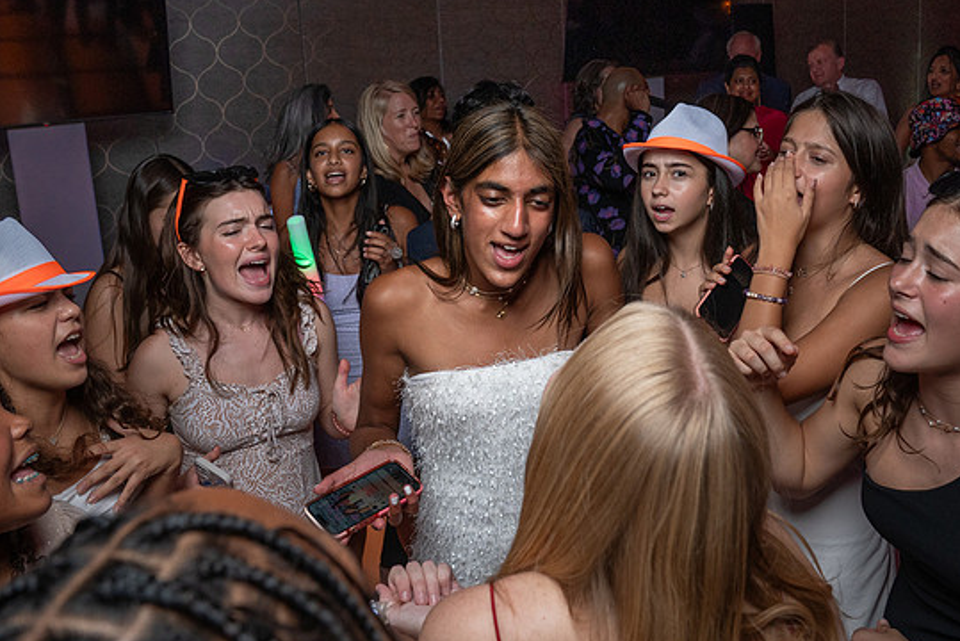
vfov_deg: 39.5
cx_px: 488
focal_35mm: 33
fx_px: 880
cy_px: 213
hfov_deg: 57.2
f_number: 5.6
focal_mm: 24
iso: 2000
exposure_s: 1/200
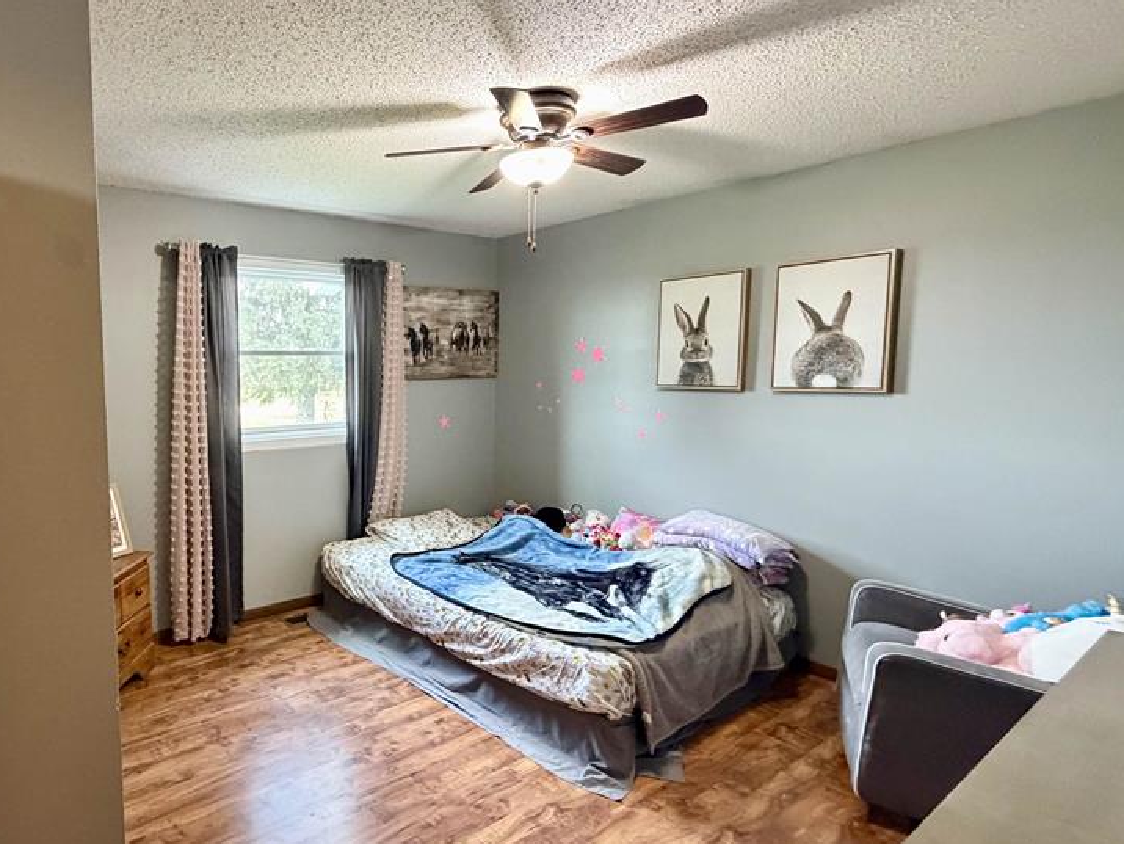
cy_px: 438
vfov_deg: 66.0
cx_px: 334
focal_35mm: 20
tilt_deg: -7.9
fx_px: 650
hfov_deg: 77.8
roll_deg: +1.5
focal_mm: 2.22
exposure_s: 1/60
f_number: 2.2
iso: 640
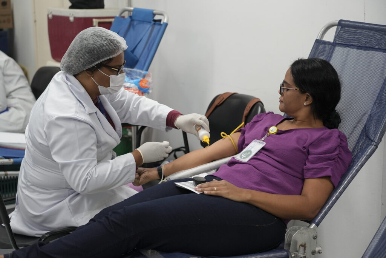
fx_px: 686
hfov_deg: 31.4
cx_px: 193
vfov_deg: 21.2
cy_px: 129
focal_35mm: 64
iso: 2500
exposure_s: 1/125
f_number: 4
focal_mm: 64
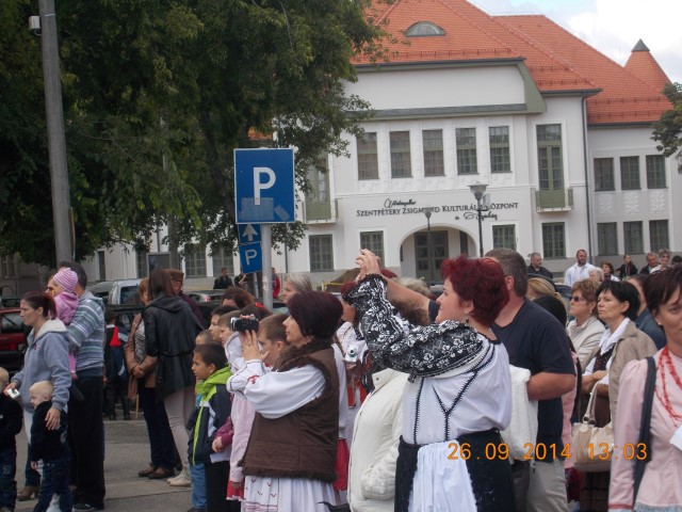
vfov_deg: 17.2
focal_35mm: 86
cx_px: 341
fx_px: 1694
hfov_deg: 22.8
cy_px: 256
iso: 80
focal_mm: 15.4
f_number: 6.3
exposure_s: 1/100
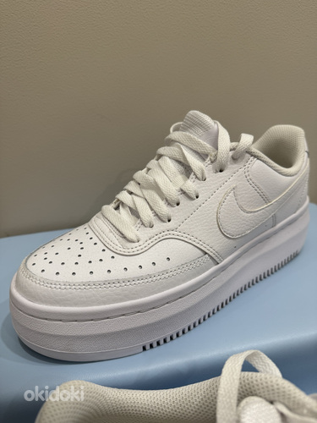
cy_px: 212
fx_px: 293
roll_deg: +2.7
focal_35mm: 24
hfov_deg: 56.8
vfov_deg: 71.6
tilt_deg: -24.5
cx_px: 158
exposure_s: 1/100
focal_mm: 6.76
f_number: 1.78
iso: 100
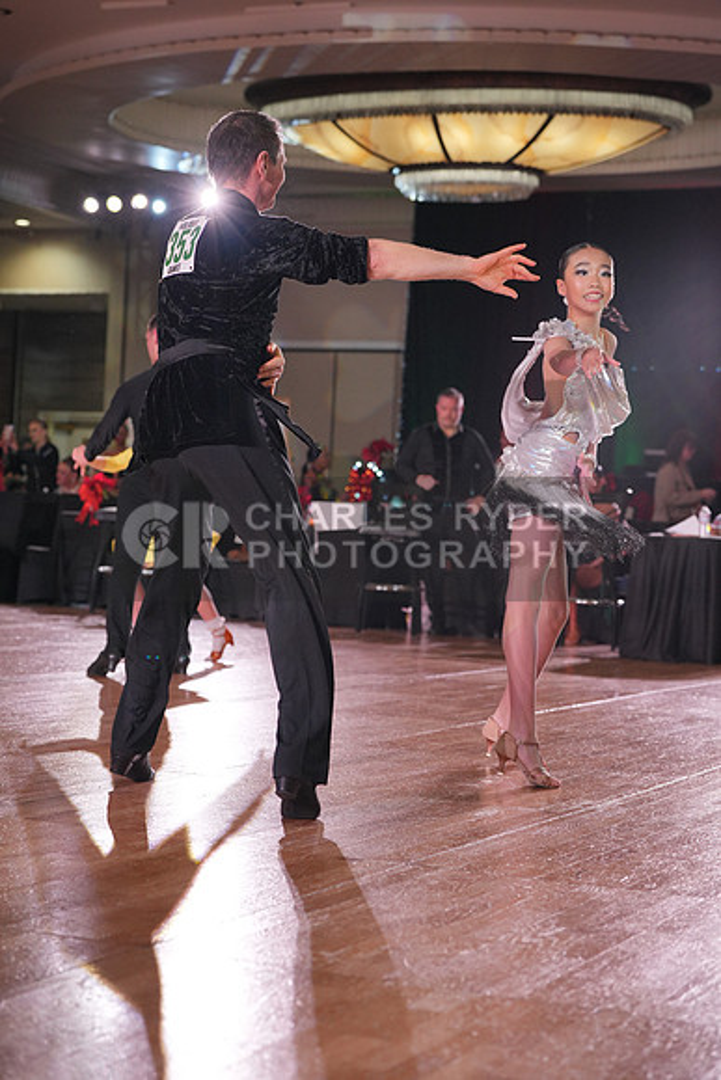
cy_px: 540
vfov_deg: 28.8
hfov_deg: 19.5
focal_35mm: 70
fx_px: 2101
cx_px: 360
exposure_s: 1/500
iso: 1600
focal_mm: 70
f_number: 4
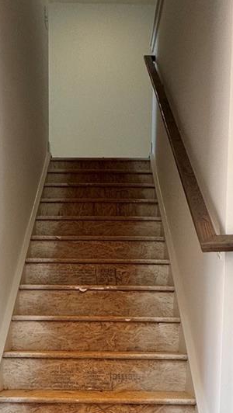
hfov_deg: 27.1
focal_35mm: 44
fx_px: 482
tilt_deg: -6.0
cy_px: 384
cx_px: 104
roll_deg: -0.7
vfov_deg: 42.0
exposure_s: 1/120
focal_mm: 2.22
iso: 100
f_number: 2.2
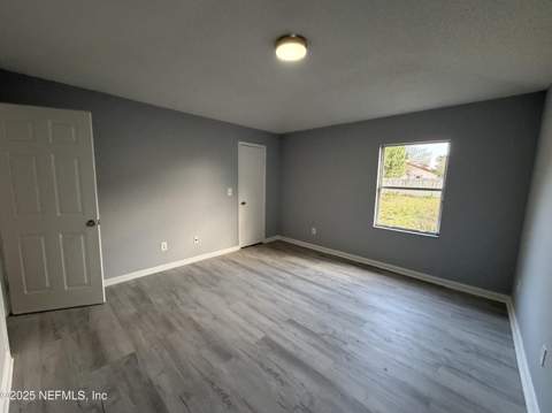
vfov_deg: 85.6
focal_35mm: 14
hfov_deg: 102.1
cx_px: 276
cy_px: 206
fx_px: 223
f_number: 2.2
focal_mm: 2.22
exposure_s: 1/120
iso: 320
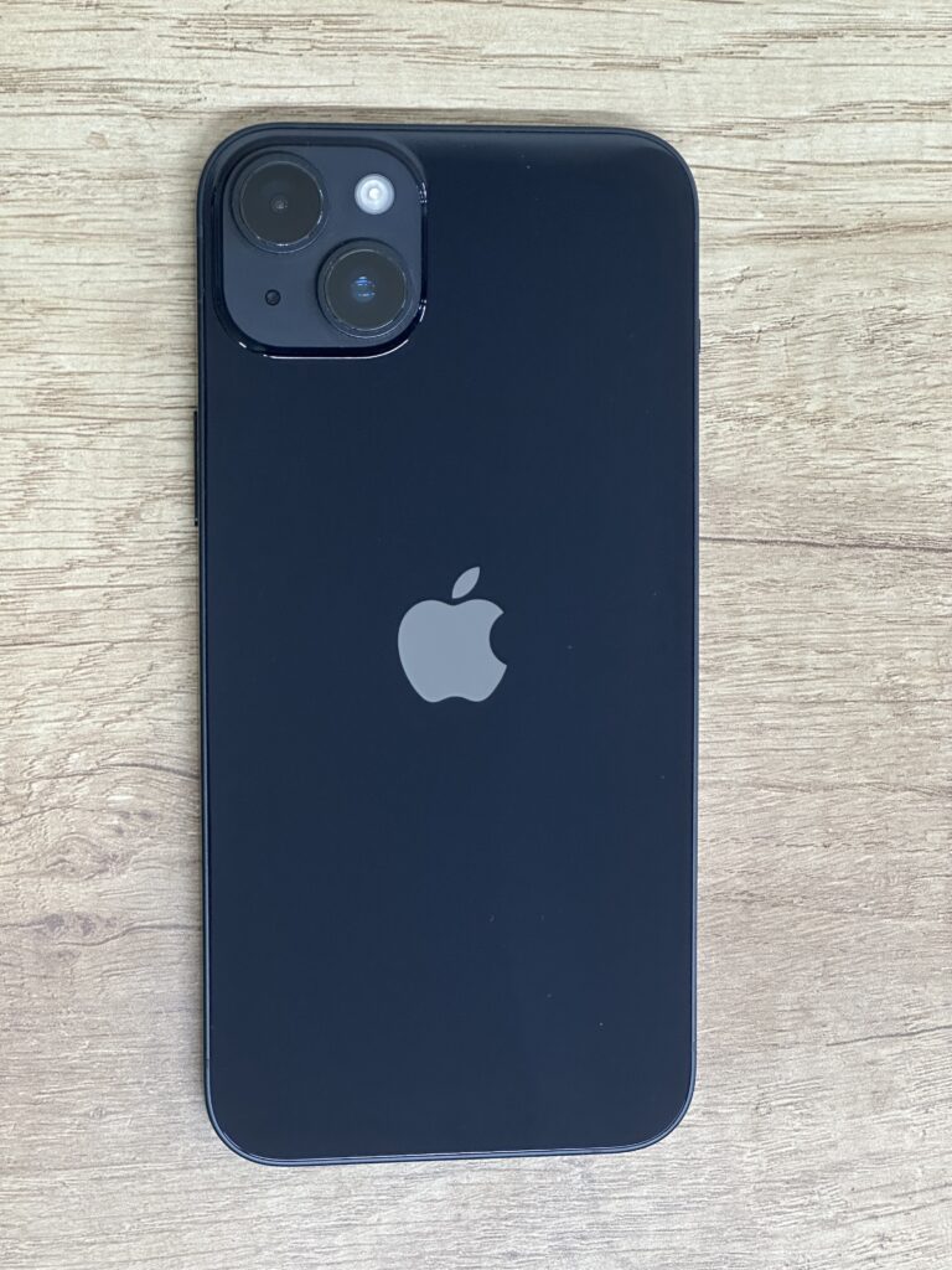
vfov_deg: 25.3
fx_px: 2824
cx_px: 476
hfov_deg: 19.1
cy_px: 635
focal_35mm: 77
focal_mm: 9
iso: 200
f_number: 2.8
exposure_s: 1/50
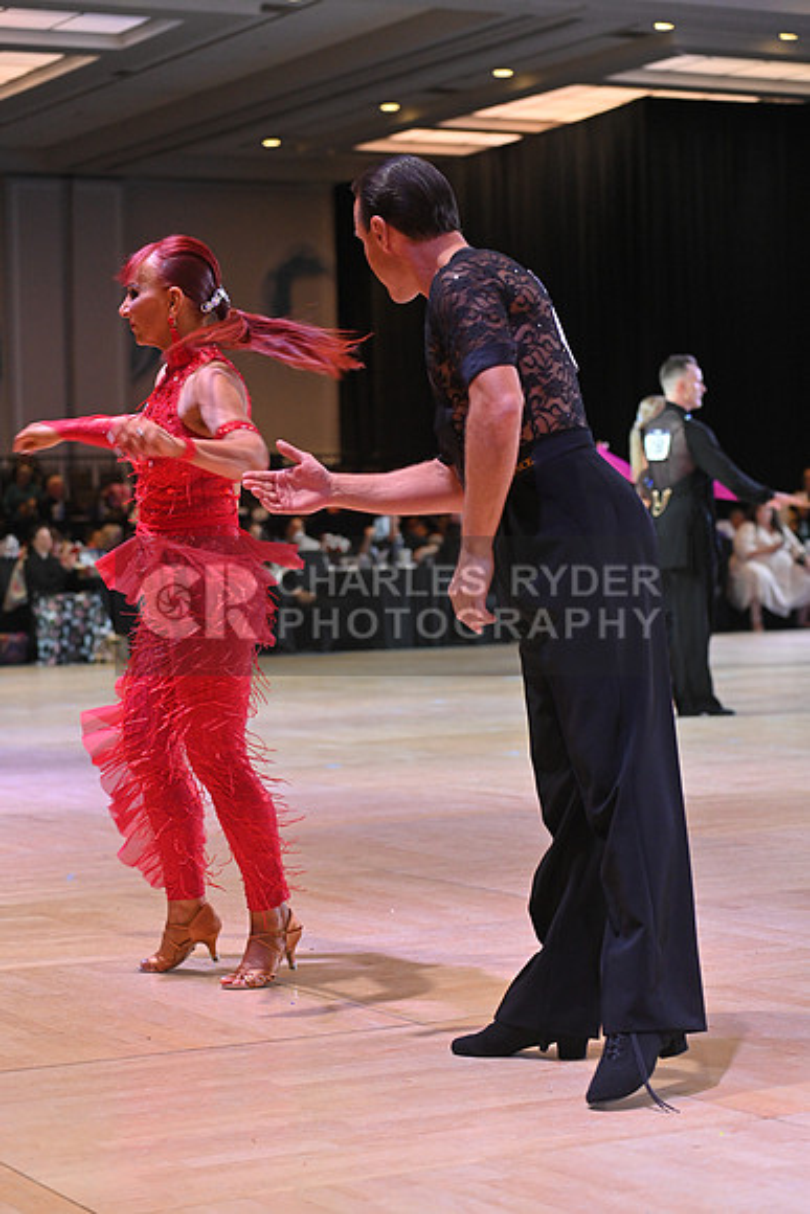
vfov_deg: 24.8
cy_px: 607
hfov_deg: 16.7
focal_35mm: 82
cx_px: 405
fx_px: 2766
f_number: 4
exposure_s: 1/250
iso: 2000
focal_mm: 82
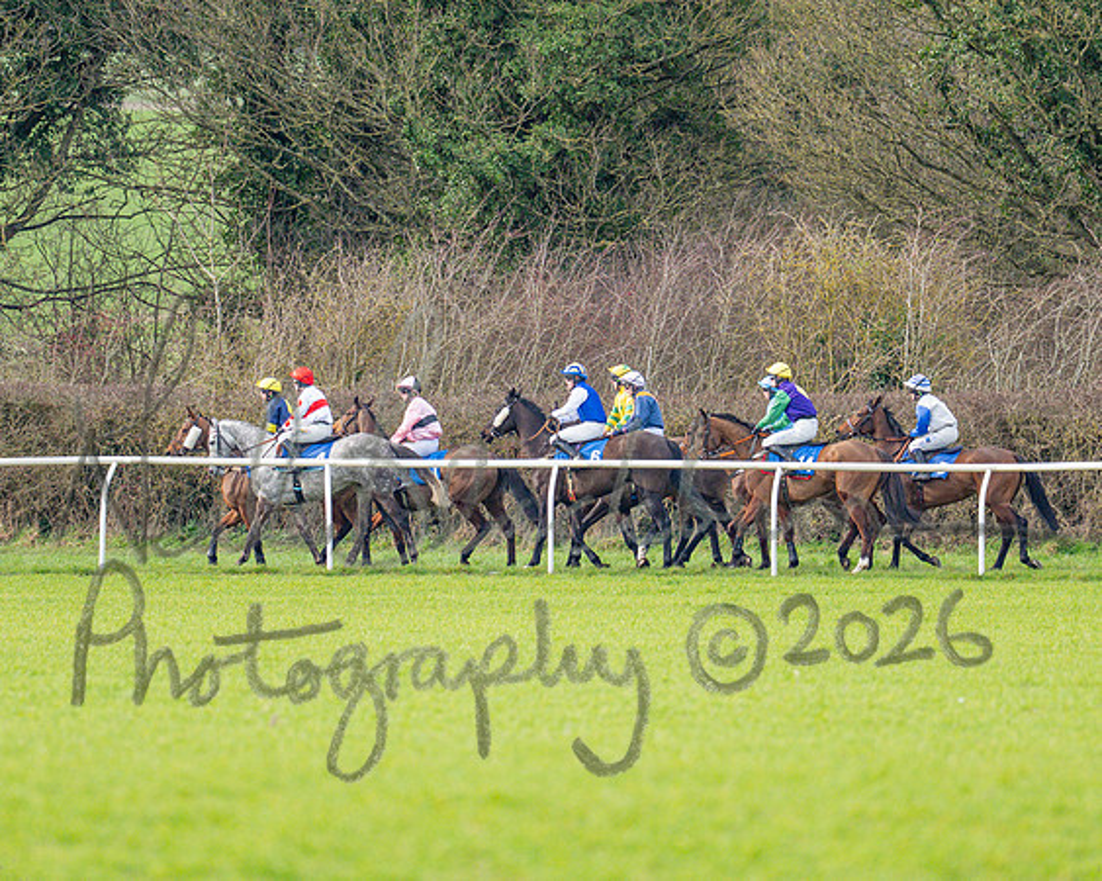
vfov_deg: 1.8
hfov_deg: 2.3
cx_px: 479
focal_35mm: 848
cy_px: 412
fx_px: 27645
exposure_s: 1/1250
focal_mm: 400
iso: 500
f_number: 4.5
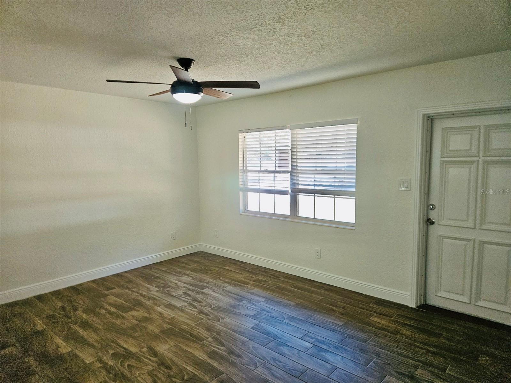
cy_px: 192
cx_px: 256
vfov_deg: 58.9
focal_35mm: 23
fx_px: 340
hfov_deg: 73.9
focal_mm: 5.4
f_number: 1.8
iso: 101
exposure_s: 1/60.2
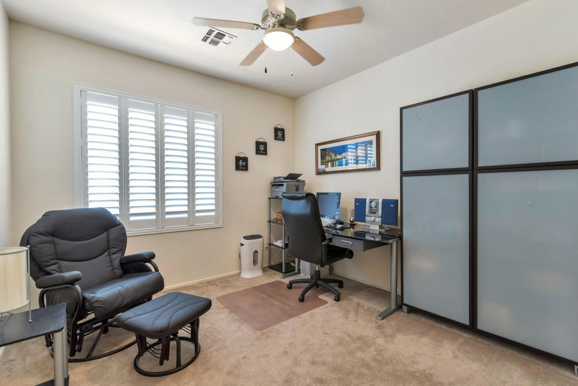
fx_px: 241
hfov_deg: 100.4
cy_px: 193
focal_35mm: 15
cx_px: 289
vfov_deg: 77.3
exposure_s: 1/50
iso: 2500
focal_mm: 15
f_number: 5
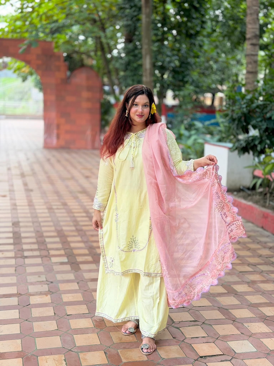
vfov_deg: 39.7
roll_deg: -2.1
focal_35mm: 48
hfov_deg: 30.3
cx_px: 137
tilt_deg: -9.3
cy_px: 183
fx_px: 507
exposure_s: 1/66
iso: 100
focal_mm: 6.76
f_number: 1.78
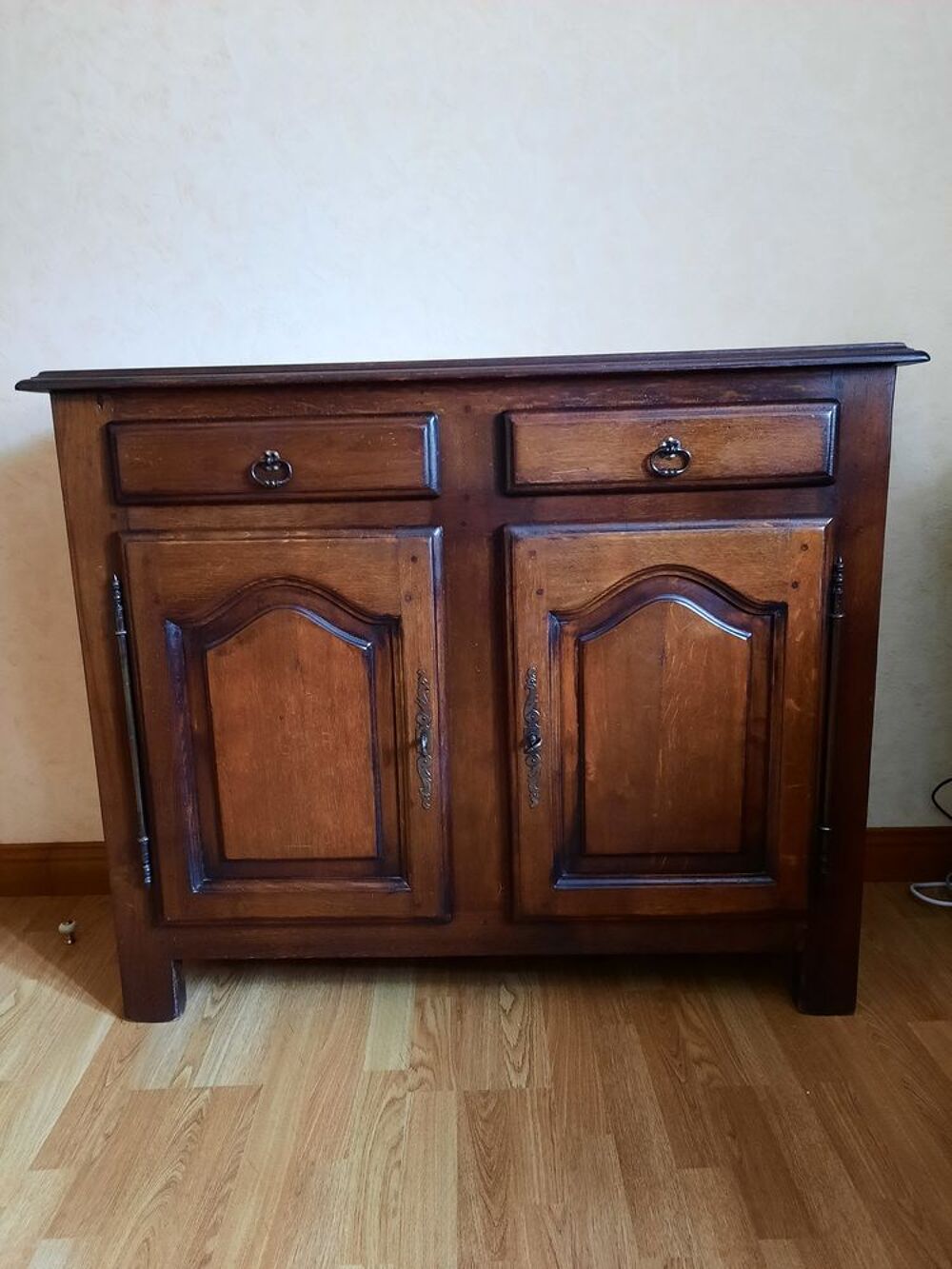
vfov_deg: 69.4
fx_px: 917
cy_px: 634
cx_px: 476
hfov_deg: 54.9
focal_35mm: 25
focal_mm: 4.6
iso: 640
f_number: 2
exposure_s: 1/25
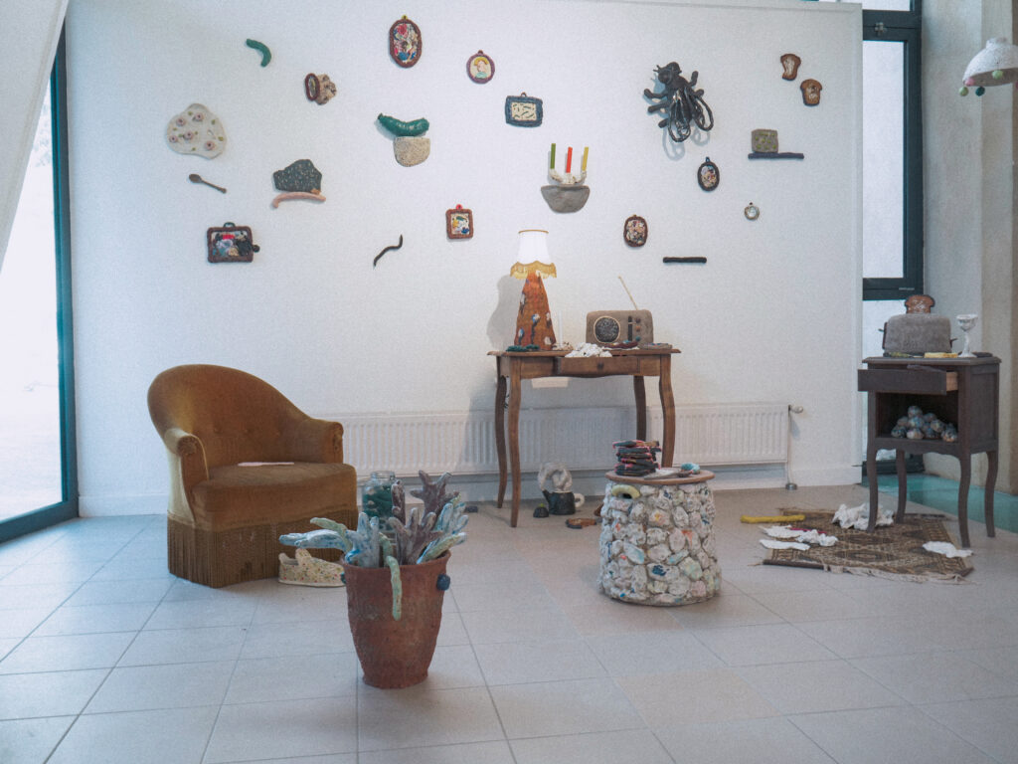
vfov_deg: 44.2
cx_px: 509
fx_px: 941
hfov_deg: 56.8
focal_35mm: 32
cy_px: 382
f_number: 4
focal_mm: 16
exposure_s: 1/100
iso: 400
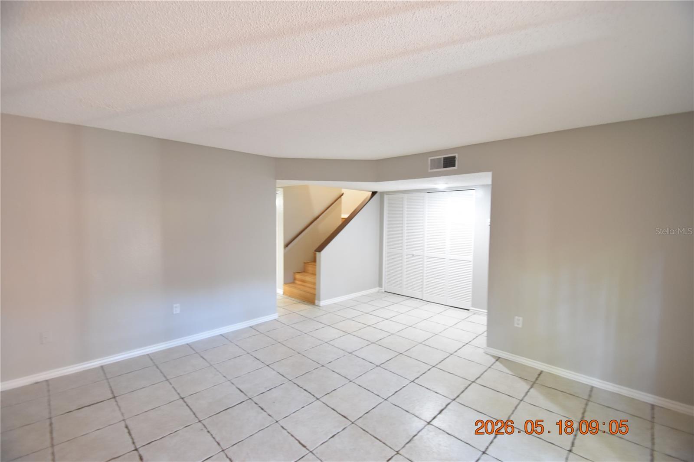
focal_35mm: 15
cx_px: 347
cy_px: 231
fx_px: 289
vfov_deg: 77.3
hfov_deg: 100.4
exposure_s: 1/10
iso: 800
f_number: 3.5
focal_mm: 10
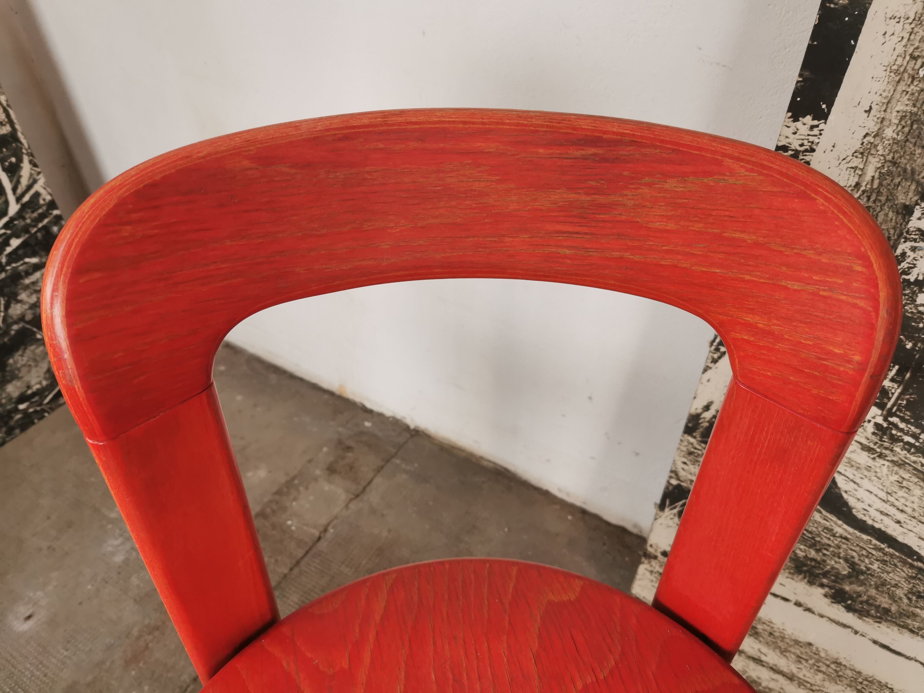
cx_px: 462
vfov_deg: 51.4
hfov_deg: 65.3
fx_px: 721
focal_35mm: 27
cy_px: 346
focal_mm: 5.56
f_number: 1.6
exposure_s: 1/100
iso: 160
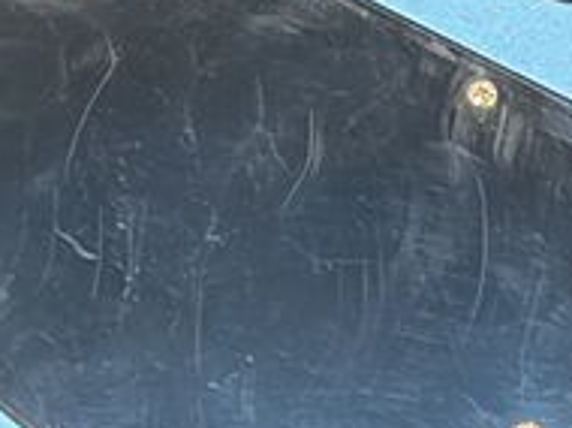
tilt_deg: -71.1
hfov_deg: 5.6
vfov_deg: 4.2
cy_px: -518
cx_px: -250
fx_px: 5793
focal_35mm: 351
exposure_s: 1/40
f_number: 1.6
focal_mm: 5.96
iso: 250
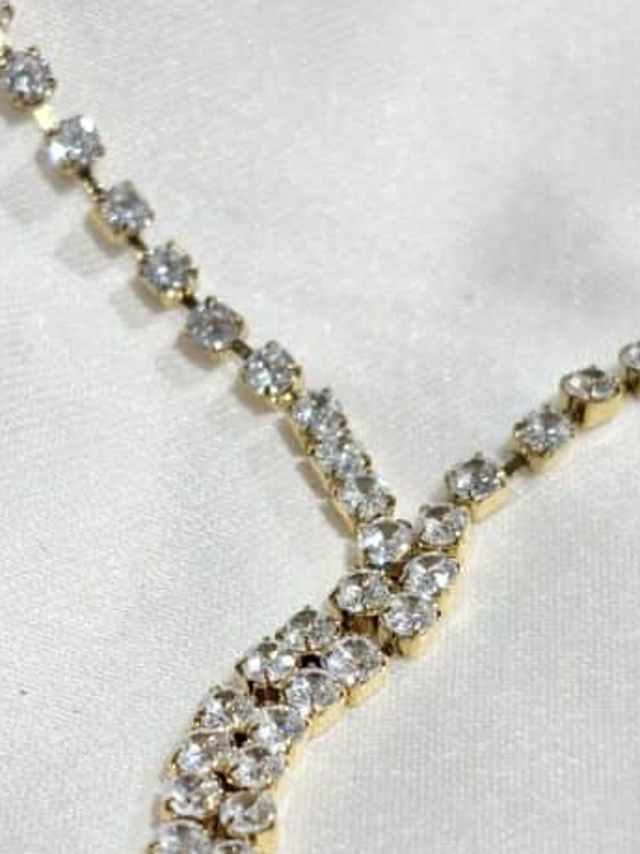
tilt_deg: -40.8
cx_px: 292
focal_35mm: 116
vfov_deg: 17.0
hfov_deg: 12.8
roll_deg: +7.7
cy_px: 517
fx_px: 2861
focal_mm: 5.96
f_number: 1.6
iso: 32
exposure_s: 1/297
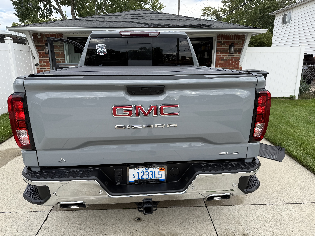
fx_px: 218
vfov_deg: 56.8
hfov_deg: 71.6
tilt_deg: -12.5
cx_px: 158
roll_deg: +1.0
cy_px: 118
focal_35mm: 24
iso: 80
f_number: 1.78
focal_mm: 6.76
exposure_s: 1/1060
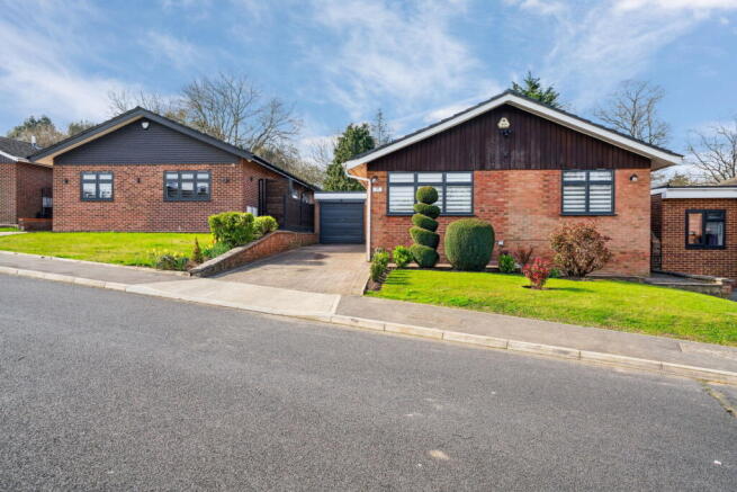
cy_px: 246
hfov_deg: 73.7
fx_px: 491
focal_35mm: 24
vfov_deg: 53.2
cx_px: 368
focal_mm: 24
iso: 640
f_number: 8
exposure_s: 1/320
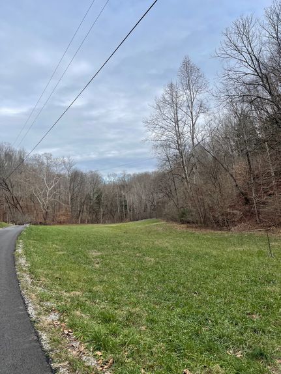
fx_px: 270
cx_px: 140
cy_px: 187
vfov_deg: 69.4
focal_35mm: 25
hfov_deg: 54.9
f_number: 1.6
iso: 32
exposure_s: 1/2247
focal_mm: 5.1
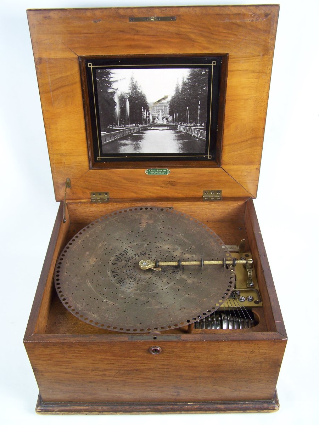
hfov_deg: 37.7
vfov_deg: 49.0
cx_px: 160
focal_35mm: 38
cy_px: 212
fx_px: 467
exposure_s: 1/30
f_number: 2.8
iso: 80
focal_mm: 6.3
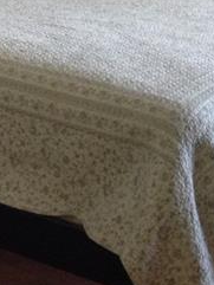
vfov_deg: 11.2
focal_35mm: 174
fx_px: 1433
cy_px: -51
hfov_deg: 8.1
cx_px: -215
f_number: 2.4
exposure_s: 1/20
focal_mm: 4.28
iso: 125
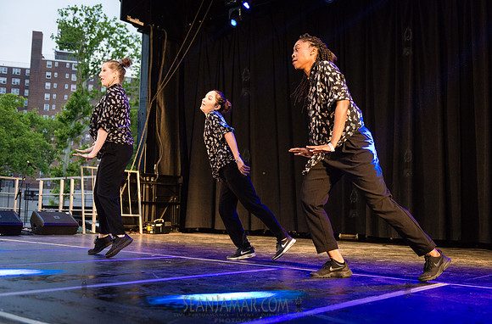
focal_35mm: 39
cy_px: 175
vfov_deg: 34.3
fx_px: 525
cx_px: 263
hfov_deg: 50.1
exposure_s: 1/1250
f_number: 2.8
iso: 4000
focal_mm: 36
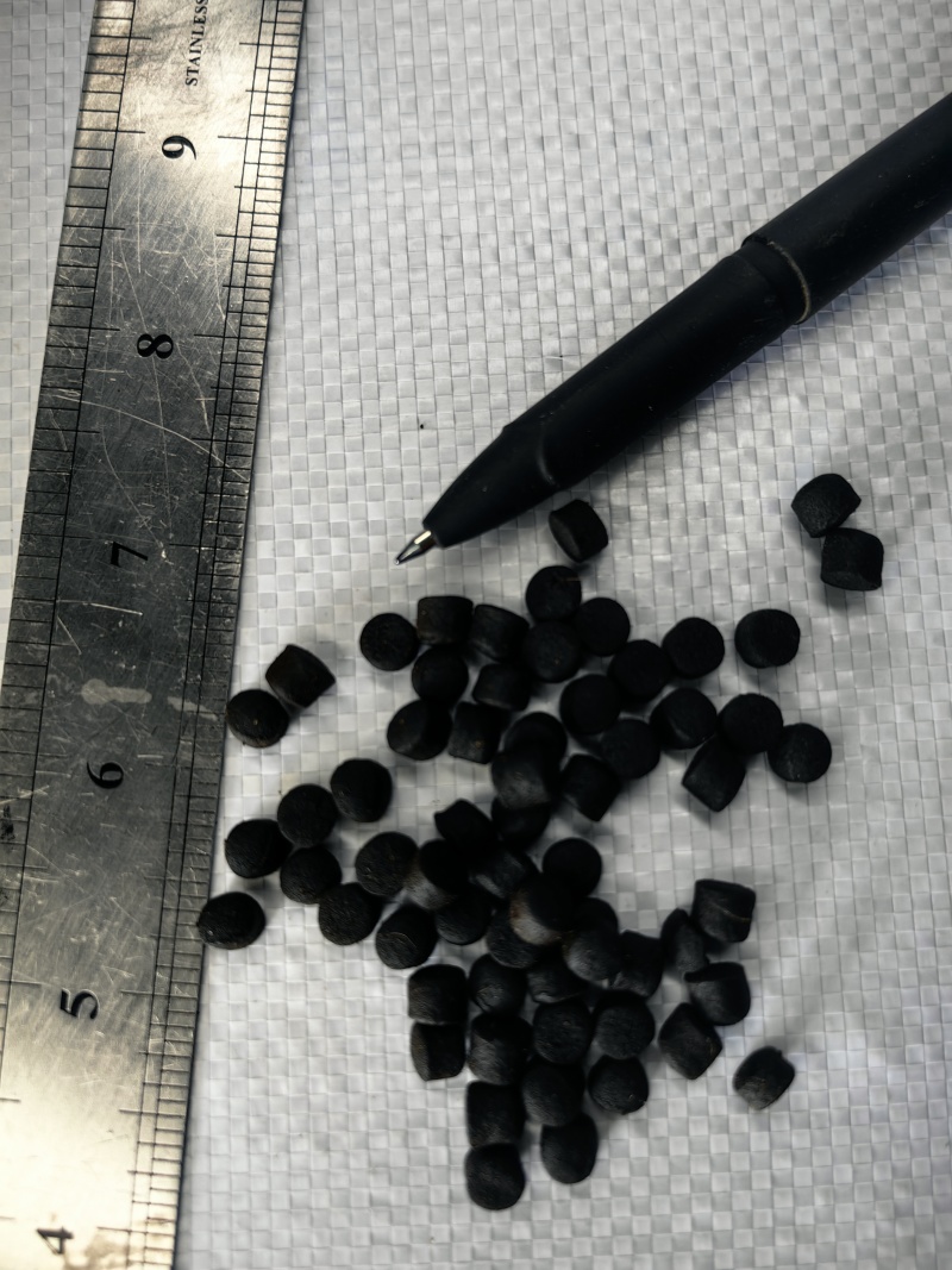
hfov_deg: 51.3
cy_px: 635
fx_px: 990
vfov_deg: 65.3
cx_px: 476
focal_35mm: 27
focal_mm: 5.75
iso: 64
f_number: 2
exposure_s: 1/50
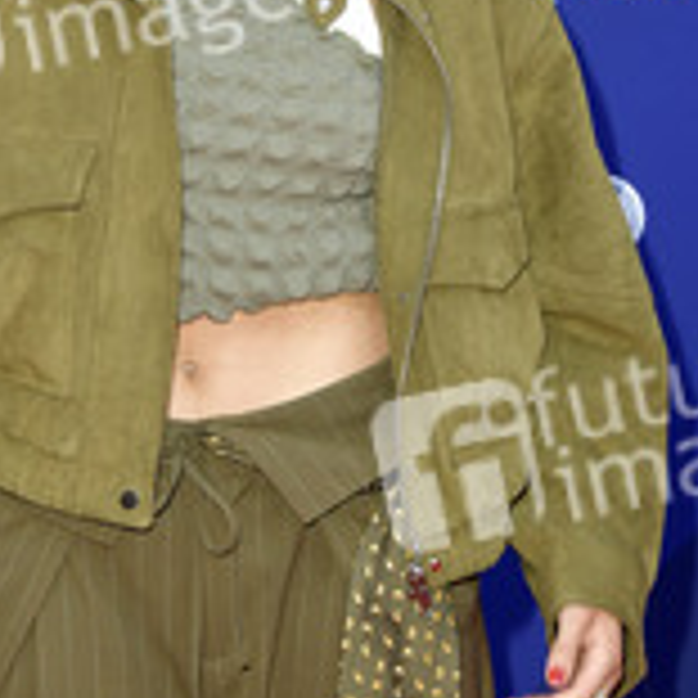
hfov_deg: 16.5
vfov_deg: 16.5
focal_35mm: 105
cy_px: 221
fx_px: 2395
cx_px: 194
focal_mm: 48
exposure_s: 1/200
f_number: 6.3
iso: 640
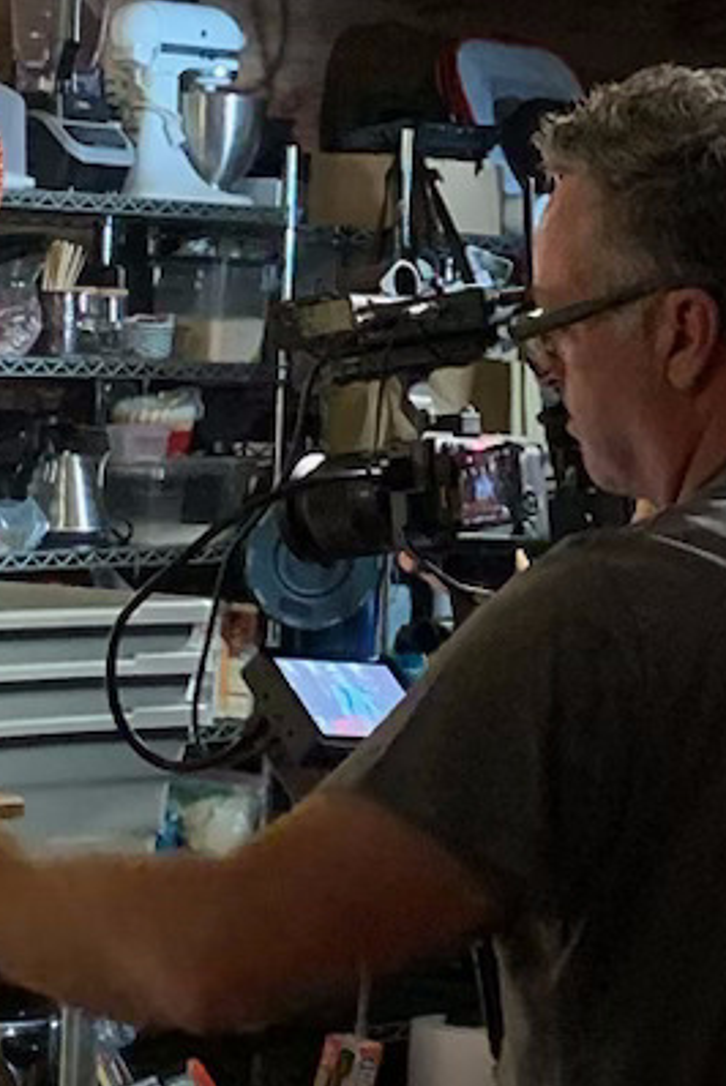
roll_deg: -1.9
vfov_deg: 14.7
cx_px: 374
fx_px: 4197
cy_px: 300
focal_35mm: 139
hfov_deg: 9.9
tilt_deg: +3.4
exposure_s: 1/30
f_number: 1.8
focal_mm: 4.25
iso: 400
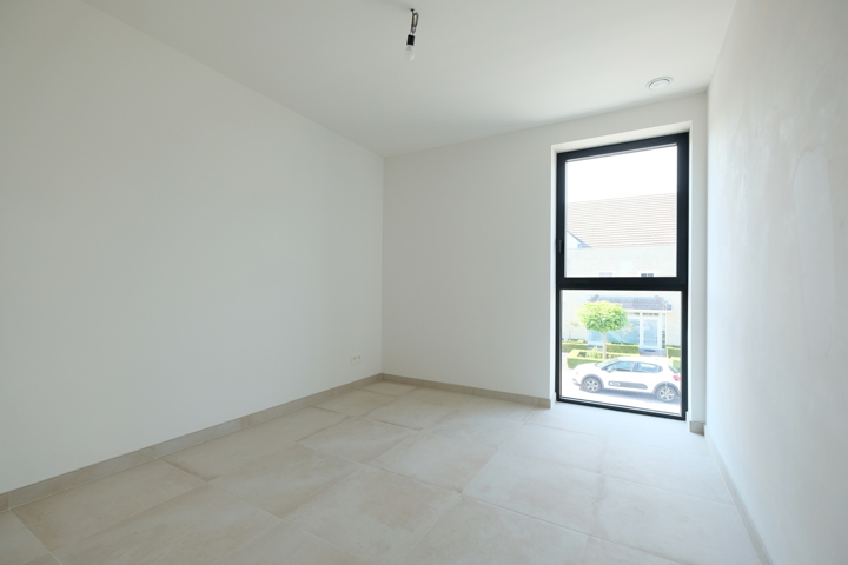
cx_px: 424
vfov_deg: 77.3
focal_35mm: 15
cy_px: 282
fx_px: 353
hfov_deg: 100.4
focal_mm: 10
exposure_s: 1/110
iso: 400
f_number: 4
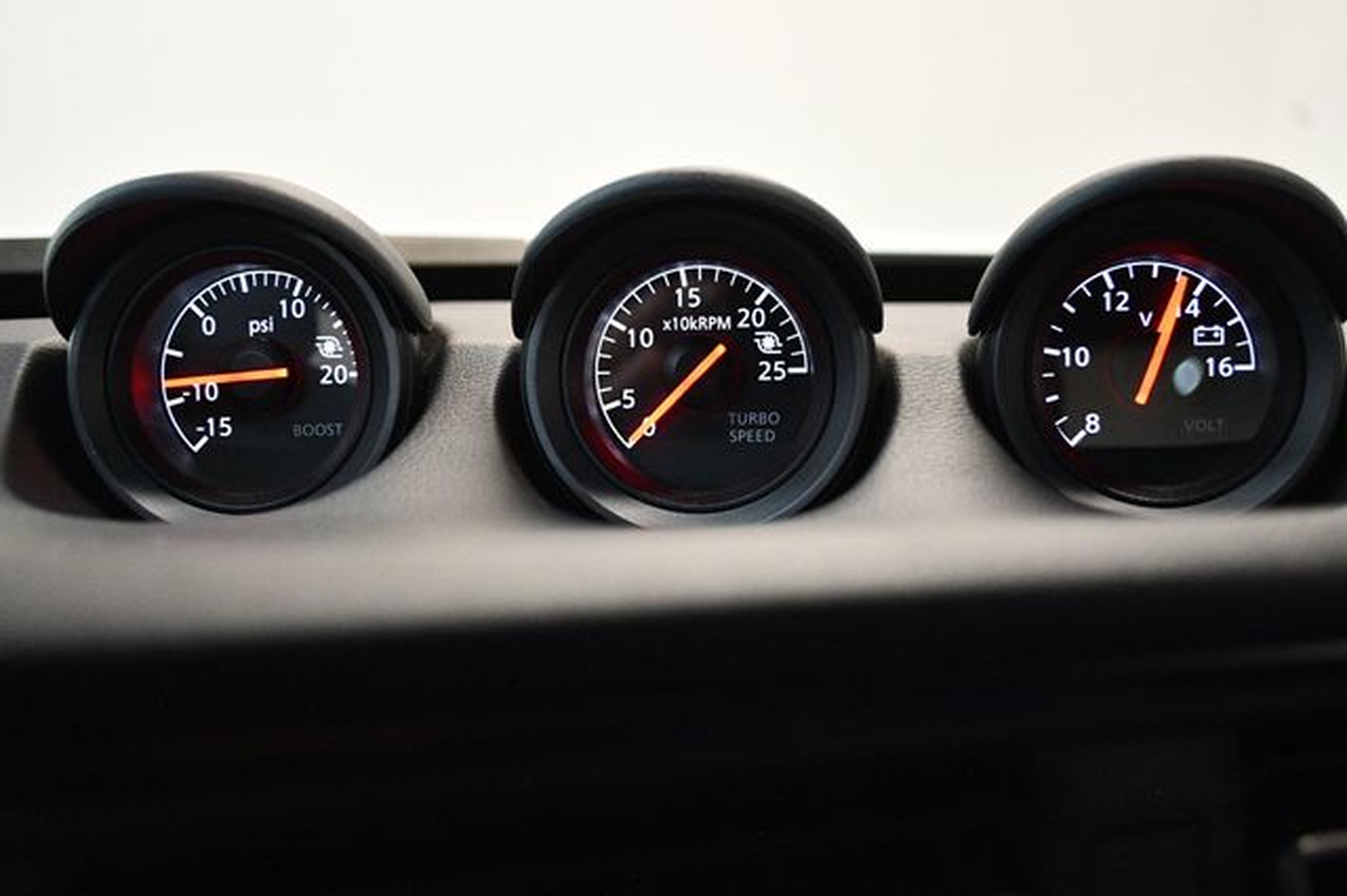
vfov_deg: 26.5
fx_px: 1907
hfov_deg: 38.9
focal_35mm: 51
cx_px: 674
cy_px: 448
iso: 3600
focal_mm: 34
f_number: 5
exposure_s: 1/60
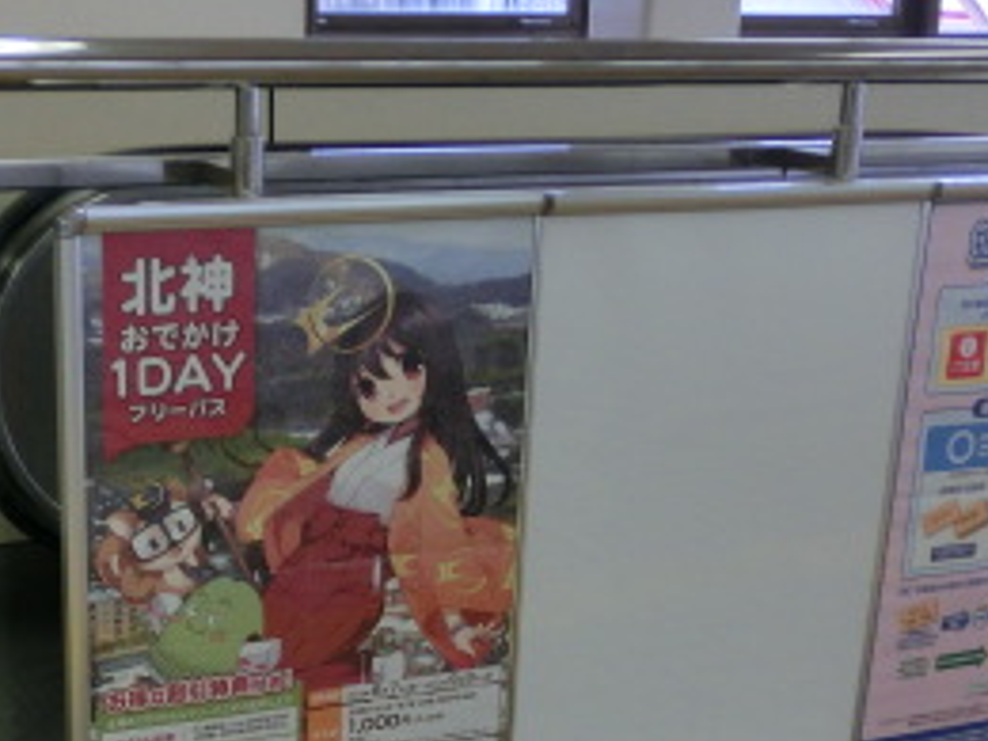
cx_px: 300
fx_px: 1969
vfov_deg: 20.4
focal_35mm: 69
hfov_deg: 27.9
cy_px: 806
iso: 160
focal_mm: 5
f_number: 3
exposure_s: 1/125
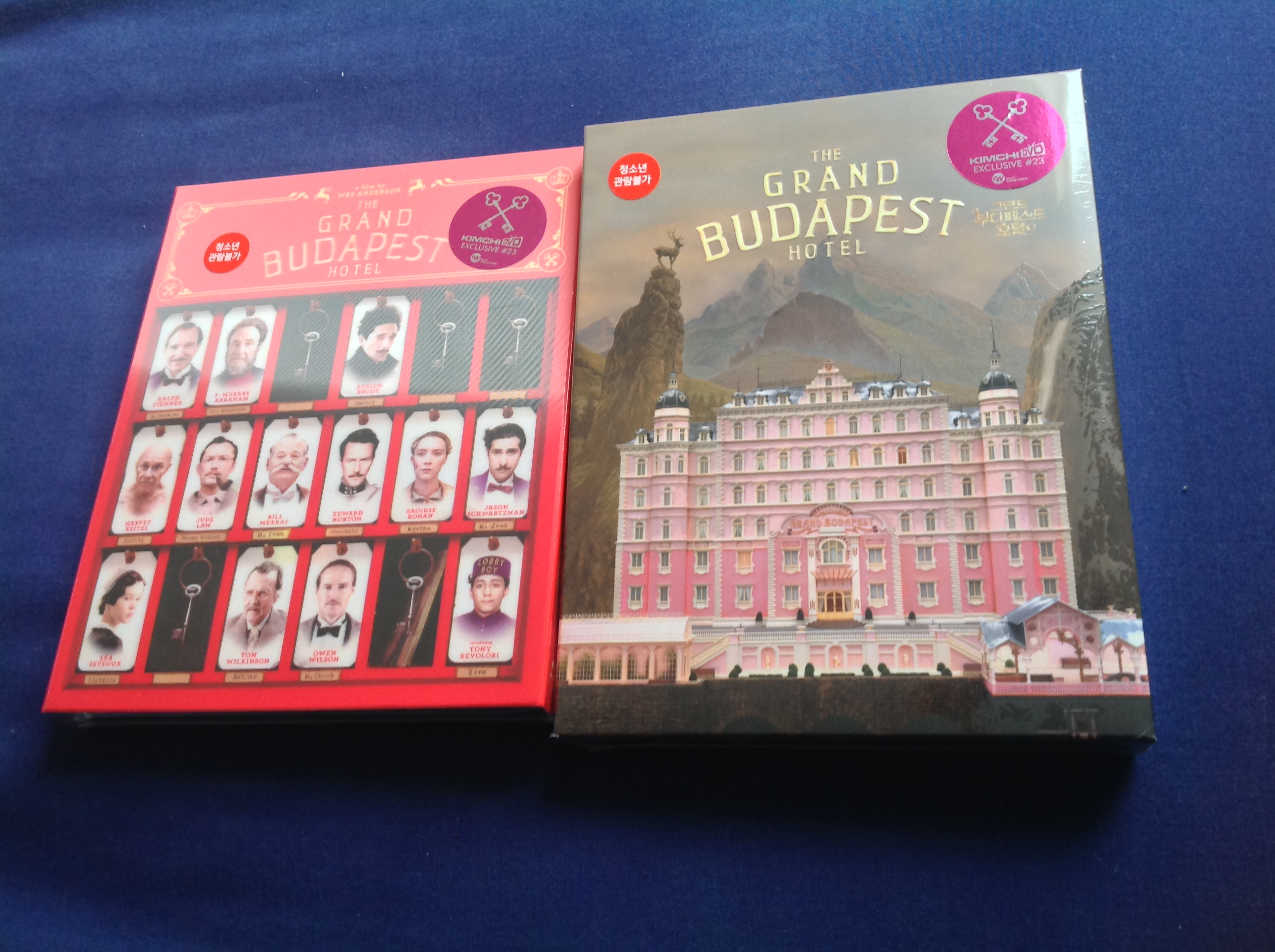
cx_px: 638
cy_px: 476
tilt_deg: -60.4
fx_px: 1287
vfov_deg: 40.6
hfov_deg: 52.7
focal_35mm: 35
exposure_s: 1/15
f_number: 2.4
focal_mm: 4.28
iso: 100
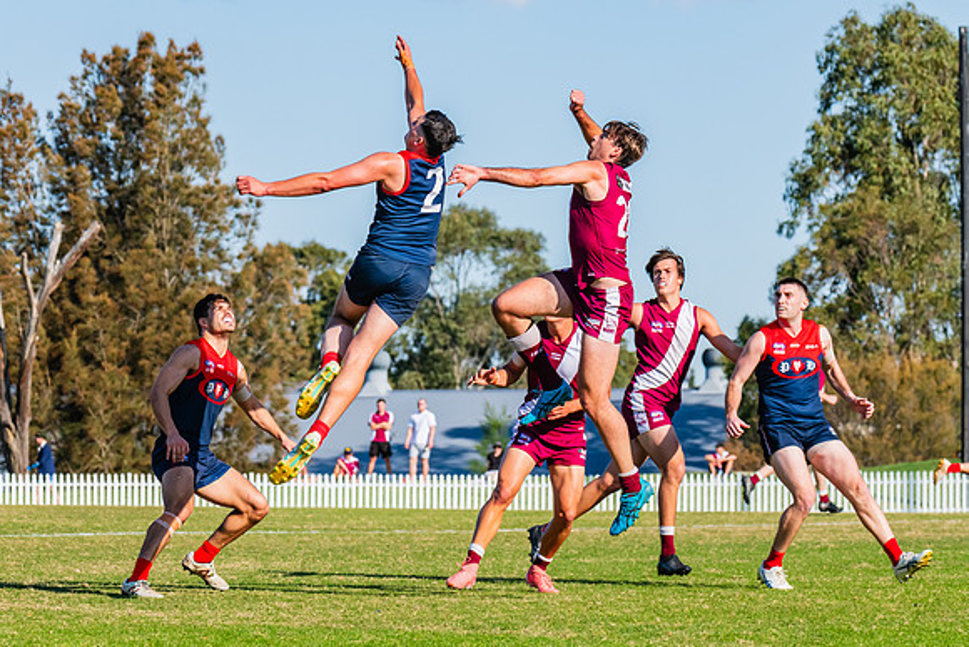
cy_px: 308
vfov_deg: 5.1
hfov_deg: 7.6
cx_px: 347
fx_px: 7302
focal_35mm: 271
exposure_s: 1/1250
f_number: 11
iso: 800
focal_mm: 210
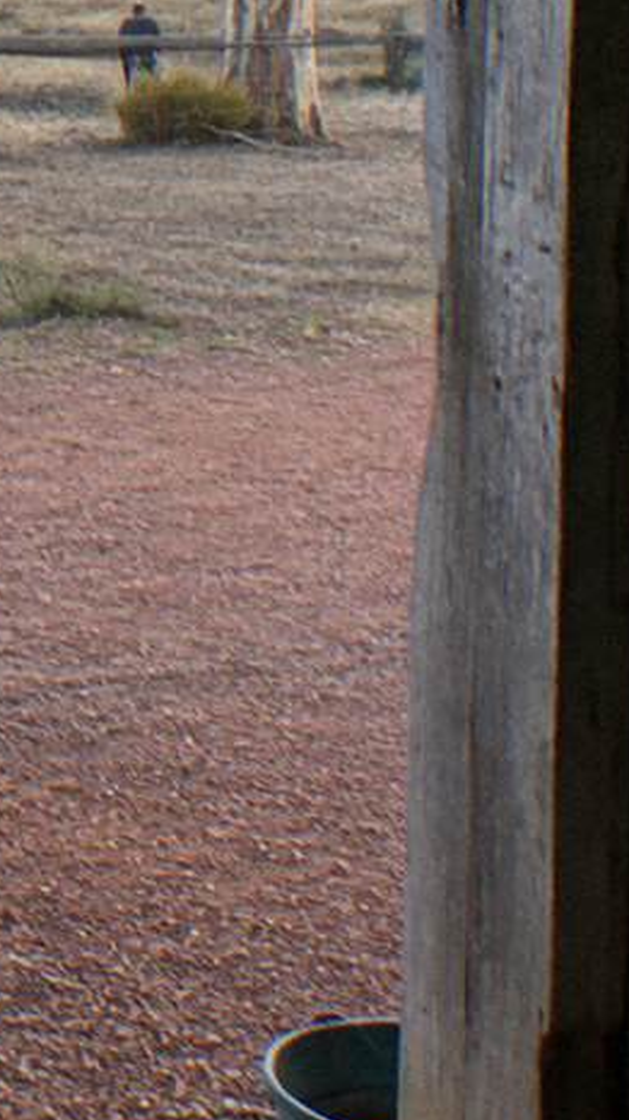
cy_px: 131
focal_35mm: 101
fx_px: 3000
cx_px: -653
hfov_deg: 10.9
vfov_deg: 20.8
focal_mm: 35
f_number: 2.5
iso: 6400
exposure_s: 1/320
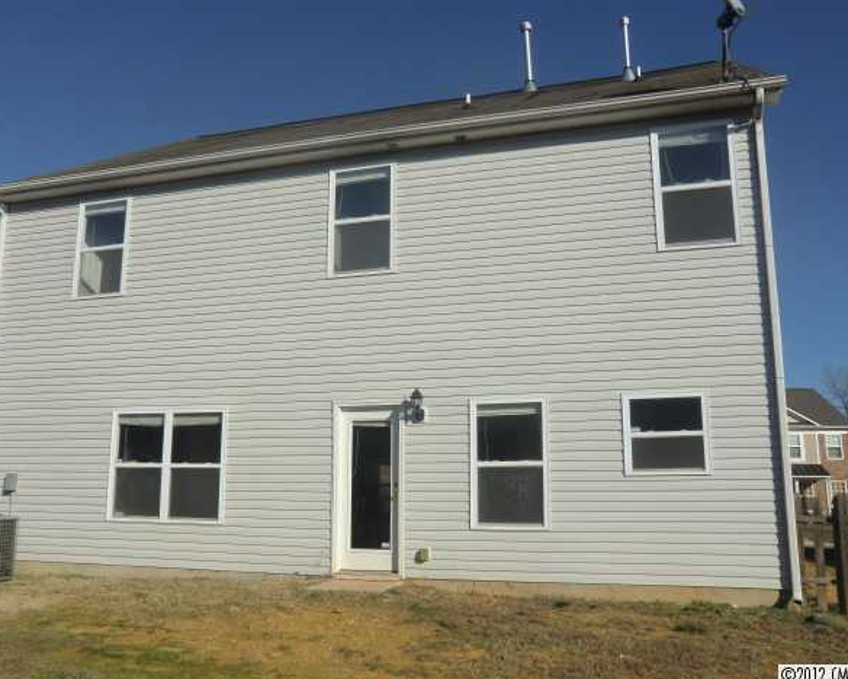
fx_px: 779
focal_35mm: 31
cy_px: 338
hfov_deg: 57.1
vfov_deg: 47.2
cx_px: 401
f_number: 7.9
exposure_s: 1/250
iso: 64
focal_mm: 5.2
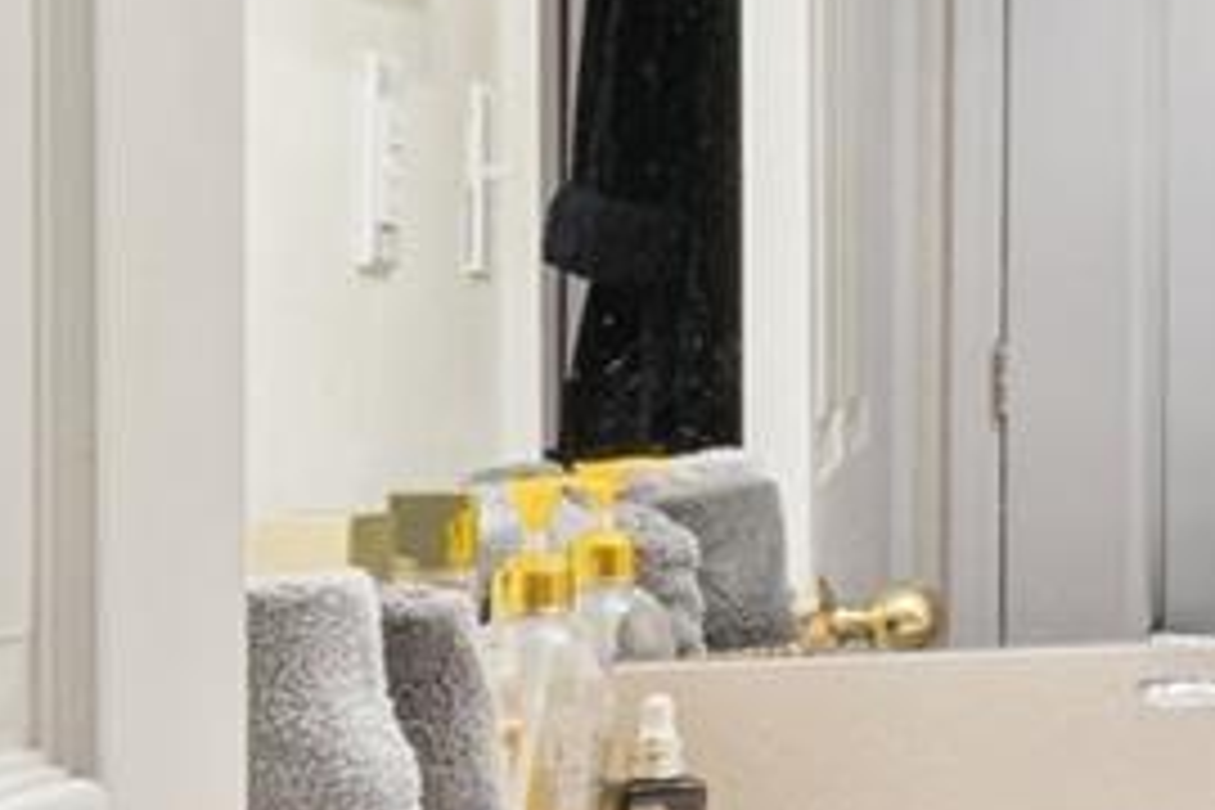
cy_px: 310
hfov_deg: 15.7
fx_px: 3004
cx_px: 2686
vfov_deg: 15.3
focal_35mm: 89
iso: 200
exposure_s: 1/2.5
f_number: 8
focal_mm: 10
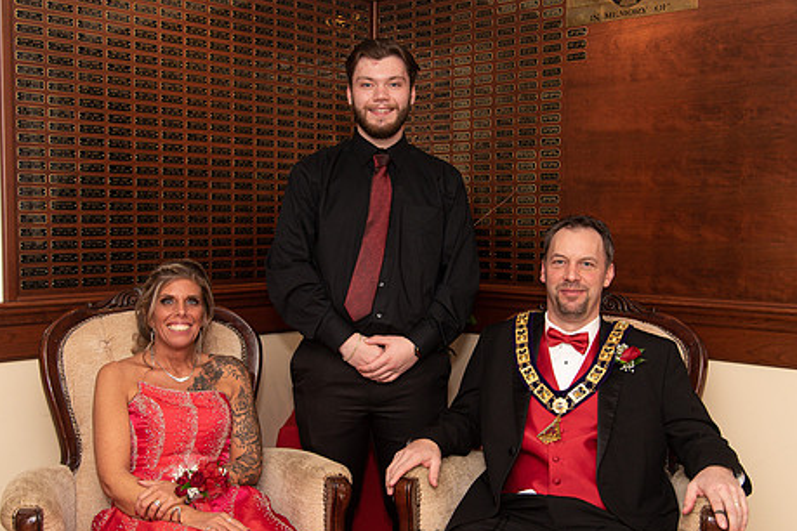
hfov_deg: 45.4
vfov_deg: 31.2
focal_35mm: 43
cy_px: 279
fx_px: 952
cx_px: 399
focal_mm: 34
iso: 800
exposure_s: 1/200
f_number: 4
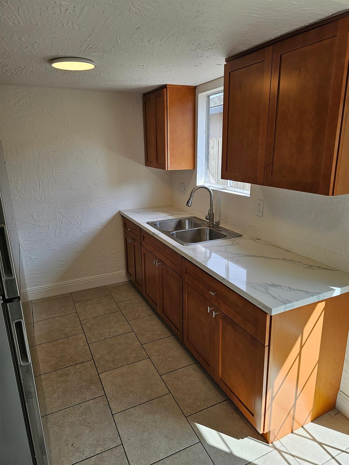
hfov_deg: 58.9
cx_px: 174
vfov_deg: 73.9
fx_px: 309
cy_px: 232
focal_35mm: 23
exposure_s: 1/207
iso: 32
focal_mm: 6.3
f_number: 1.7
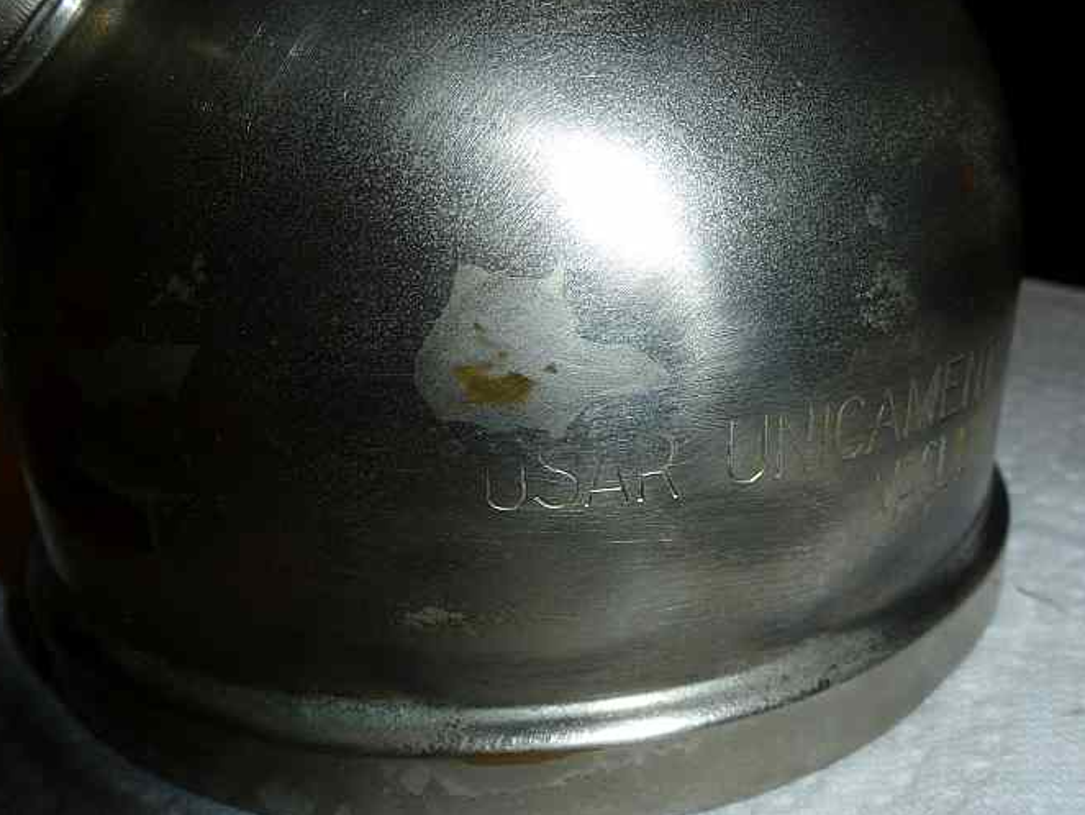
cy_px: 474
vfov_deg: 48.1
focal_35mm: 29
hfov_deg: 61.6
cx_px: 554
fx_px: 909
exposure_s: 1/60
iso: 100
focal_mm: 4.3
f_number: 3.3
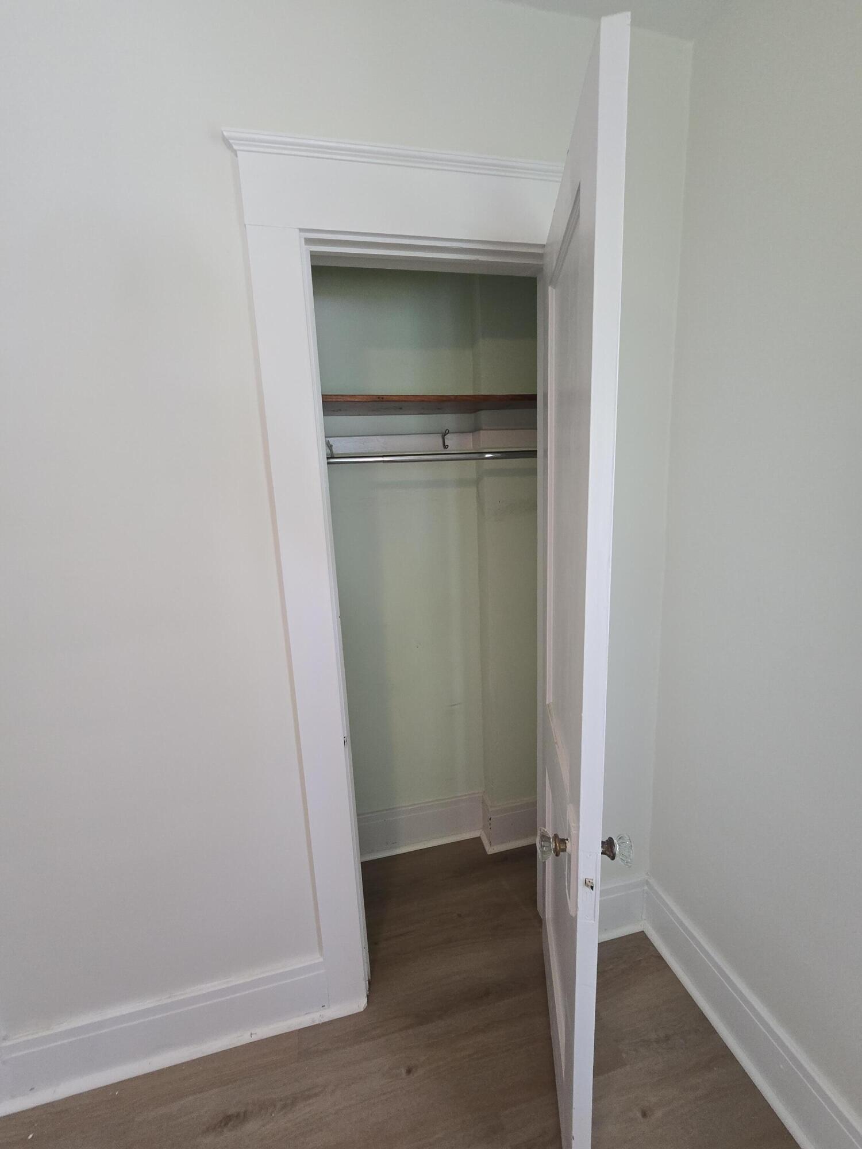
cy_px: 574
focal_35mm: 13
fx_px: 432
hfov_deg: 89.9
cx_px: 431
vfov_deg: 106.2
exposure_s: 1/60
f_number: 2.2
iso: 320
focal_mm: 2.2
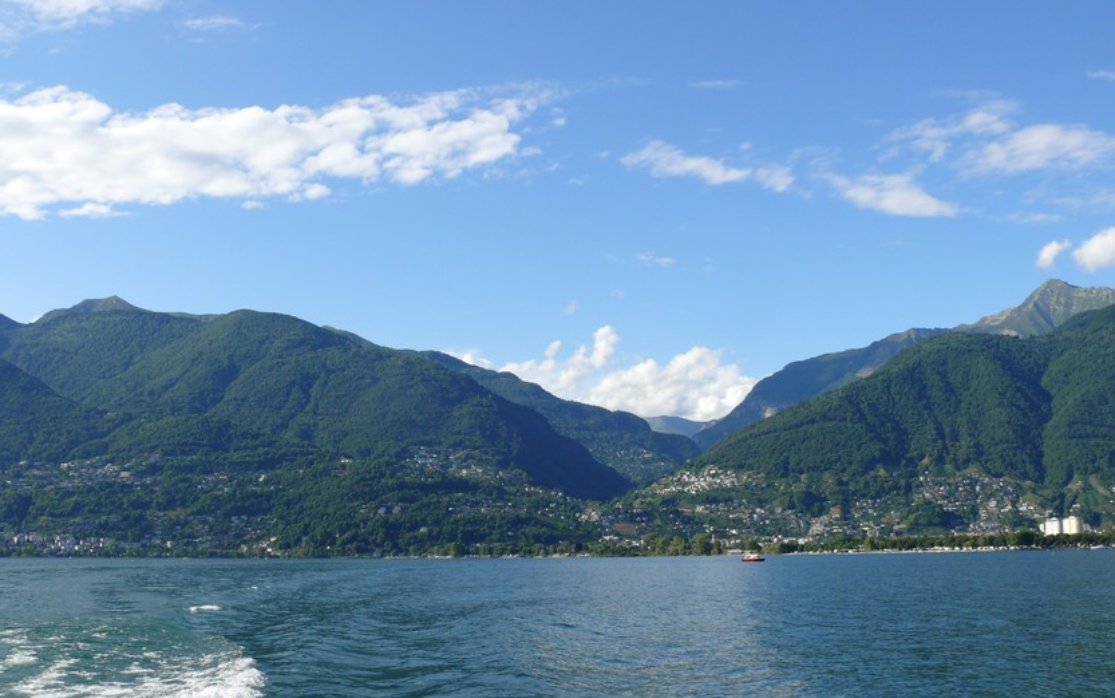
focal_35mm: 38
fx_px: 1155
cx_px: 552
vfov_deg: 33.5
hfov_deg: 51.5
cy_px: 405
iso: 100
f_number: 5.6
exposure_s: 1/400
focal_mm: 7.4
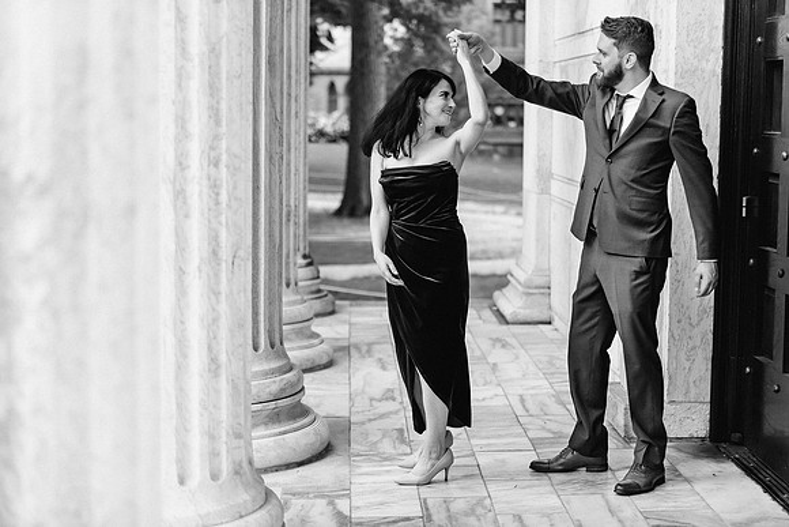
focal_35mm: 71
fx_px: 1548
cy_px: 264
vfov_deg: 19.3
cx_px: 394
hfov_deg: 28.6
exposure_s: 1/1000
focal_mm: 70
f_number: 2.8
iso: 800
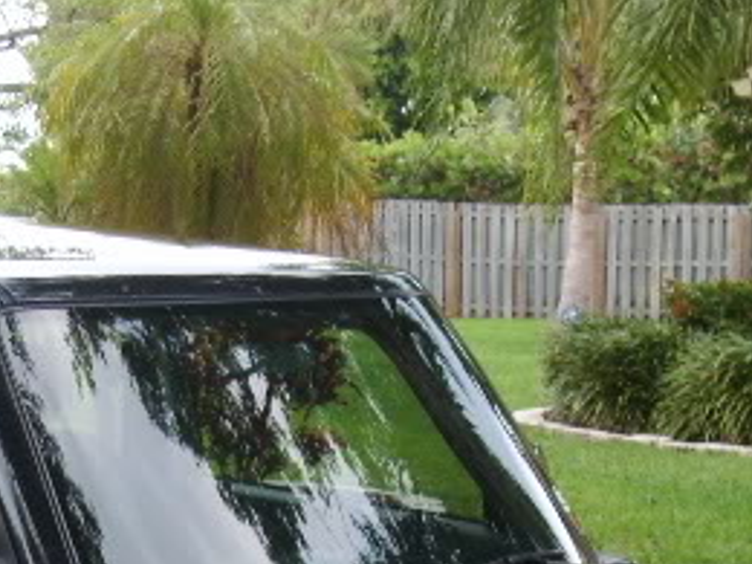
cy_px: 688
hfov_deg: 15.3
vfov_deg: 11.3
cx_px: 119
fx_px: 2781
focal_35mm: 128
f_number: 3.3
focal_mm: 8.7
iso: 50
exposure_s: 1/45
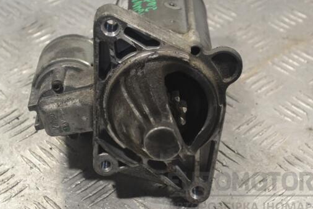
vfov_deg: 14.0
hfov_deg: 20.9
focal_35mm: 98
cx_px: 156
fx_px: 848
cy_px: 99
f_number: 8
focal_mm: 55
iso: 3200
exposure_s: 1/250
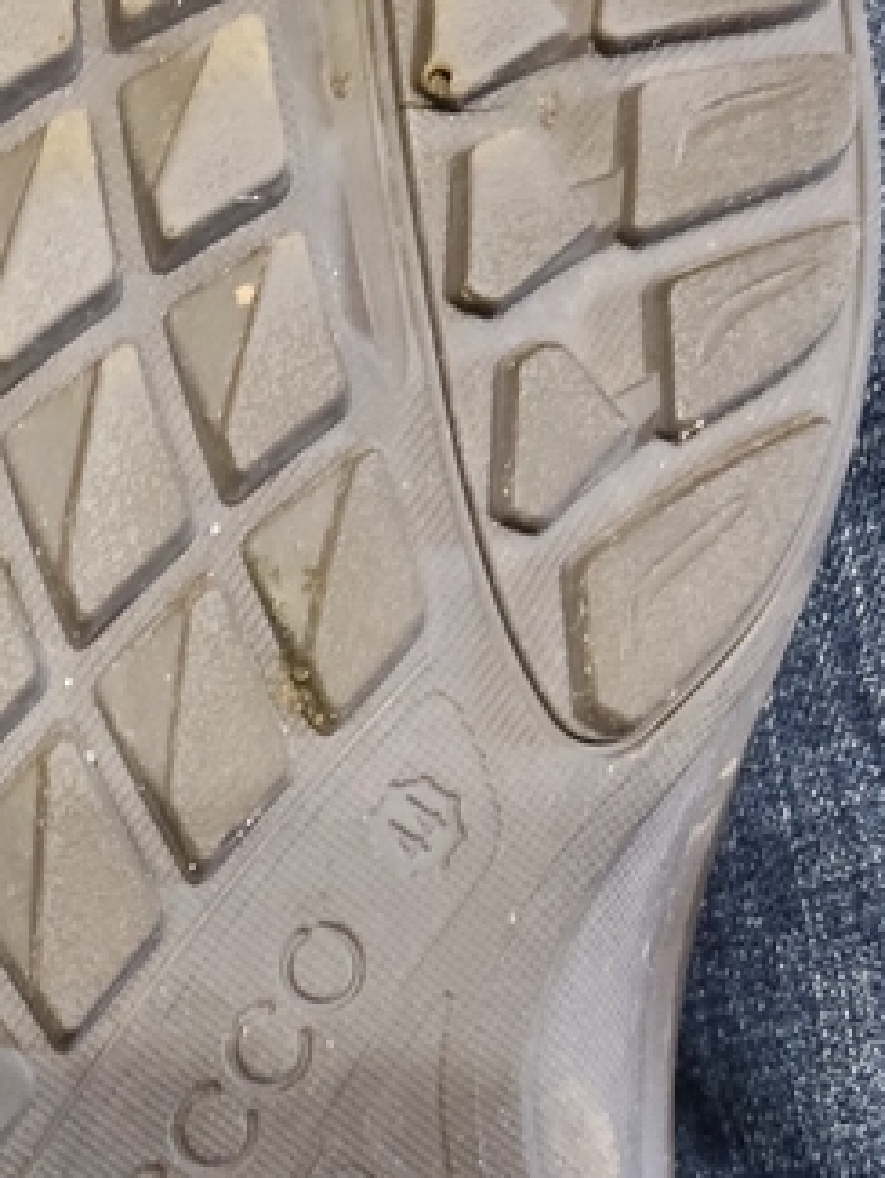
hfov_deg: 24.5
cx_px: 210
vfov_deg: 32.3
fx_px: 2010
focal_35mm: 59
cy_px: 819
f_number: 1.79
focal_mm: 4.71
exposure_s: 1/25
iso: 1377
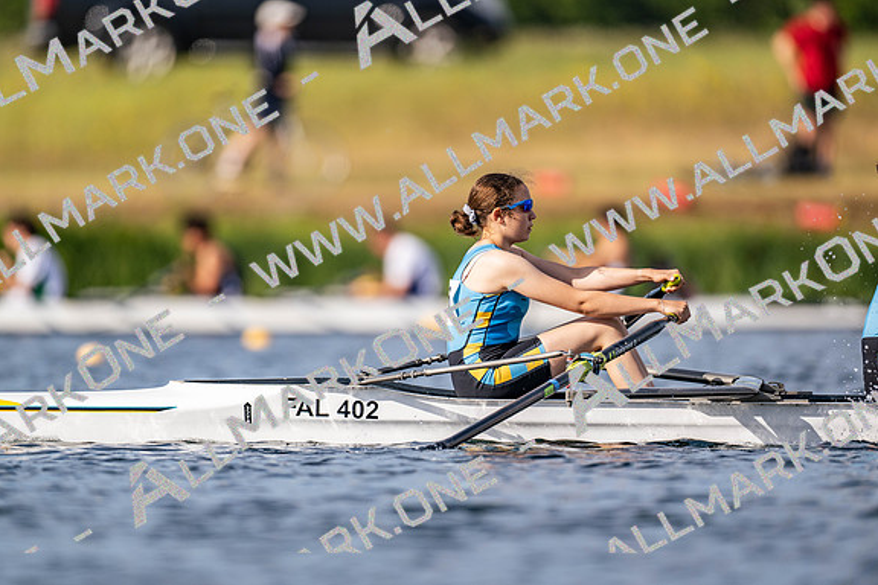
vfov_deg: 2.3
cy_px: 292
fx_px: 14730
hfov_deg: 3.4
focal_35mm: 604
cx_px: 437
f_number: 4
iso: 220
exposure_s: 1/2500
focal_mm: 600
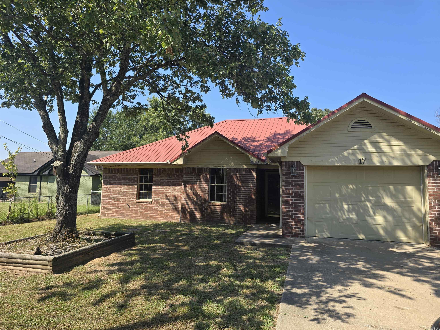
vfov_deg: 58.9
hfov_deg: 73.9
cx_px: 220
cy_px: 165
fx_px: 292
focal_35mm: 23
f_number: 1.7
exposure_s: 1/434
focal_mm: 6.3
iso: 12
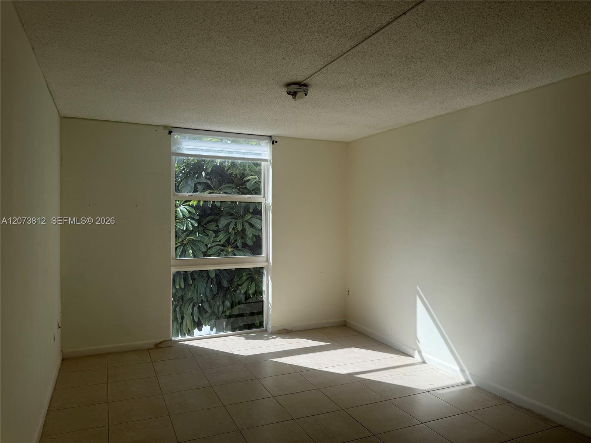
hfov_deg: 71.6
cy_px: 222
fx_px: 410
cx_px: 296
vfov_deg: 56.8
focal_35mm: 24
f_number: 1.78
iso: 80
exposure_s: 1/943
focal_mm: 6.76
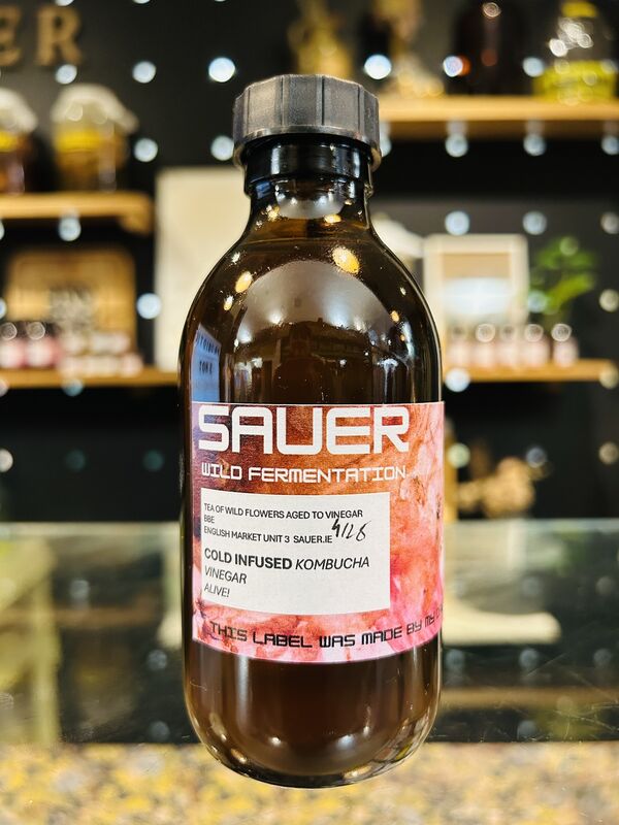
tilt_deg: -3.5
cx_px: 310
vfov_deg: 67.3
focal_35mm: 26
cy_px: 412
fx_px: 620
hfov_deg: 53.1
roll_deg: +0.2
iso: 320
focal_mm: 5.7
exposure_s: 1/50
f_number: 1.5
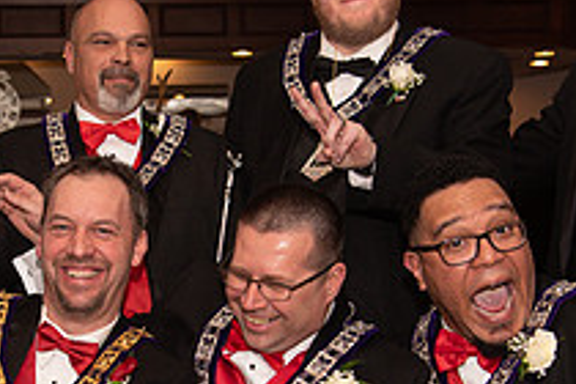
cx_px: 132
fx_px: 1504
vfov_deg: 14.5
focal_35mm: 94
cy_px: 267
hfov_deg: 21.5
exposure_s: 1/200
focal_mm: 34
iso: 800
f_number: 4
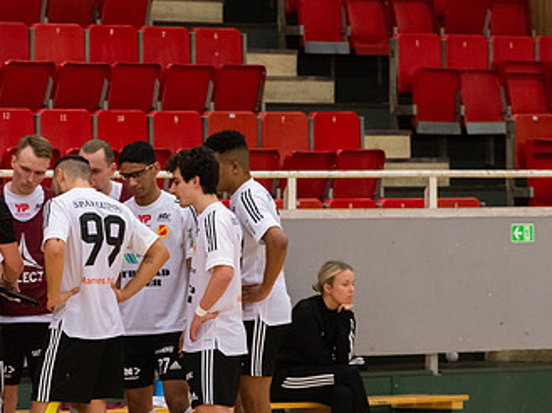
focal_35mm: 393
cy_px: 271
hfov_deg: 5.0
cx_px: 97
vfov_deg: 3.8
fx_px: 6260
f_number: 5.3
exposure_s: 1/640
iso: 4000
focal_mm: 230
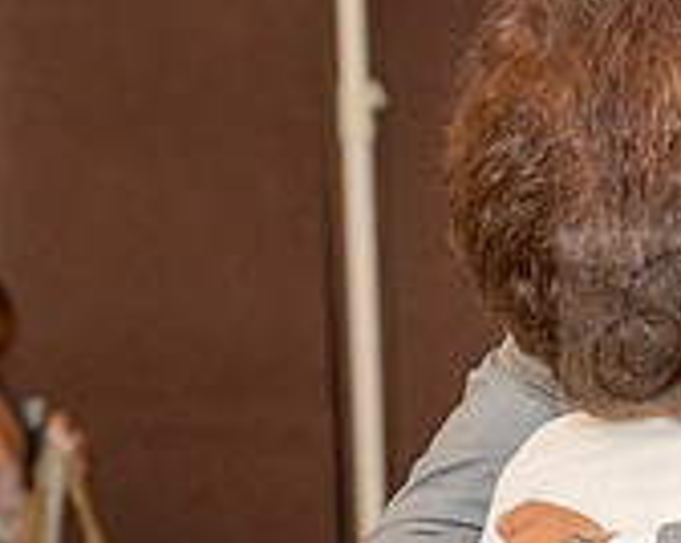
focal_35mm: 182
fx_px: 3664
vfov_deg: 8.3
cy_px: 801
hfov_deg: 10.4
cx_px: 912
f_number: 3.5
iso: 800
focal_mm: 35
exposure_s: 1/125
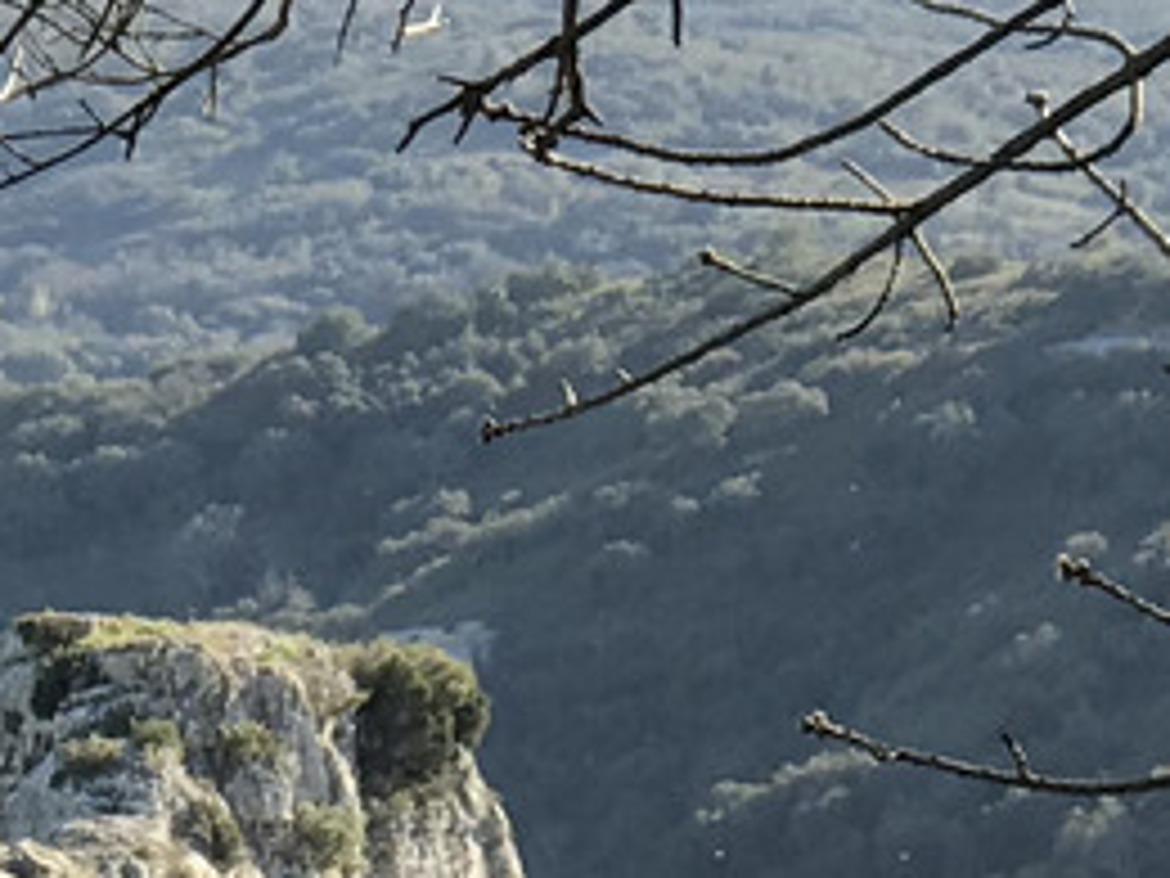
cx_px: 346
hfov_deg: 5.6
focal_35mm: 351
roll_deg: -0.8
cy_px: 1468
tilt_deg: -7.6
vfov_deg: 4.2
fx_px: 11864
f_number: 2.8
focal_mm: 6.6
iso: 20
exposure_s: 1/189
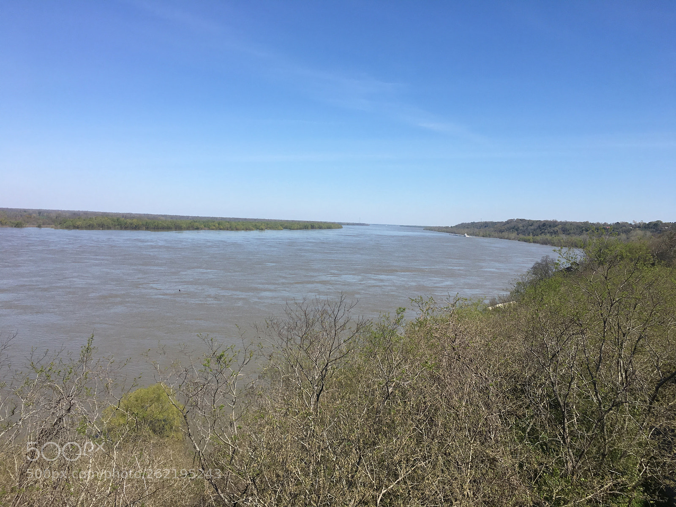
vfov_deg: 48.2
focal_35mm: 29
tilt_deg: -3.4
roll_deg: -2.8
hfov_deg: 61.7
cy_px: 254
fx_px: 566
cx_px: 338
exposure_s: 1/1923
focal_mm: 4.15
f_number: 2.2
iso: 25
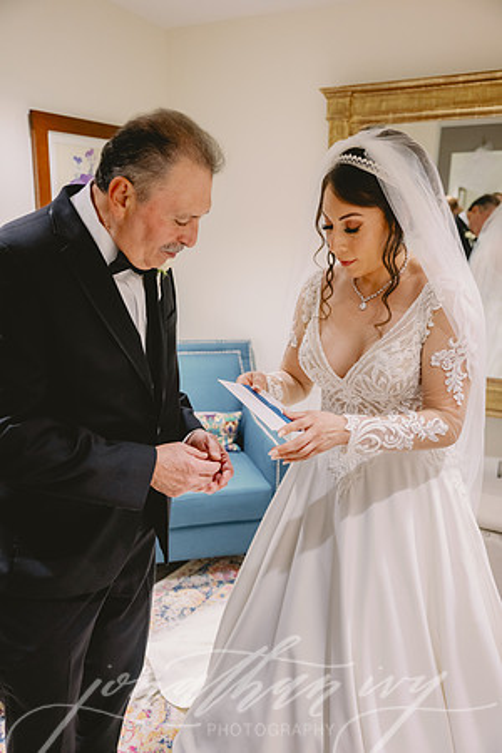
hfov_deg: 43.0
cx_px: 251
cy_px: 376
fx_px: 638
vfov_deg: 61.1
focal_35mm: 30
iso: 2000
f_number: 2.8
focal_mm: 30.5
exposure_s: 1/160
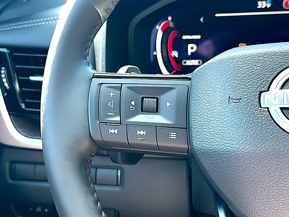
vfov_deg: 31.5
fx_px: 384
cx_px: 144
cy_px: 108
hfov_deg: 41.2
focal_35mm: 46
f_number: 1.78
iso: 80
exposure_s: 1/160
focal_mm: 6.86
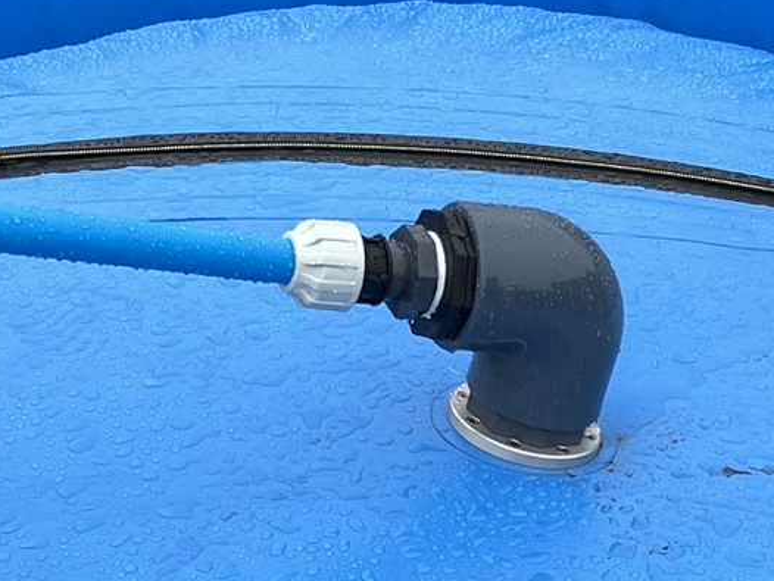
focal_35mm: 109
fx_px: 2438
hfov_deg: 18.0
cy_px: 734
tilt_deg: -41.4
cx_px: 503
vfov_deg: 13.2
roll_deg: -0.5
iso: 32
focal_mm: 3.99
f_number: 1.8
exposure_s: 1/121
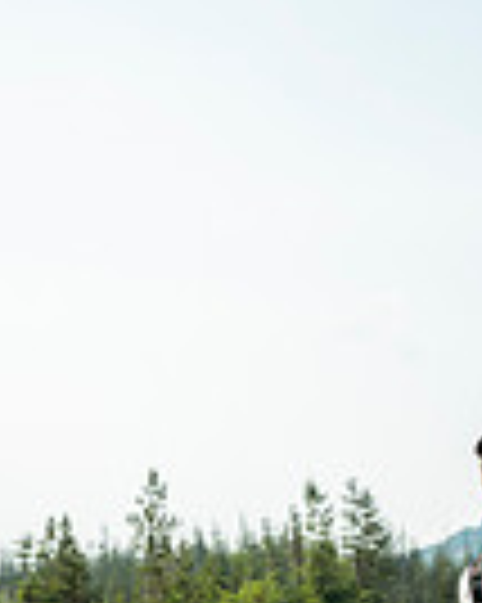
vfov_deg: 21.7
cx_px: 347
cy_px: 608
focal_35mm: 85
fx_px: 1517
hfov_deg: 18.0
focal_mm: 27
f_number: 2.8
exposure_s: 1/2000
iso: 100
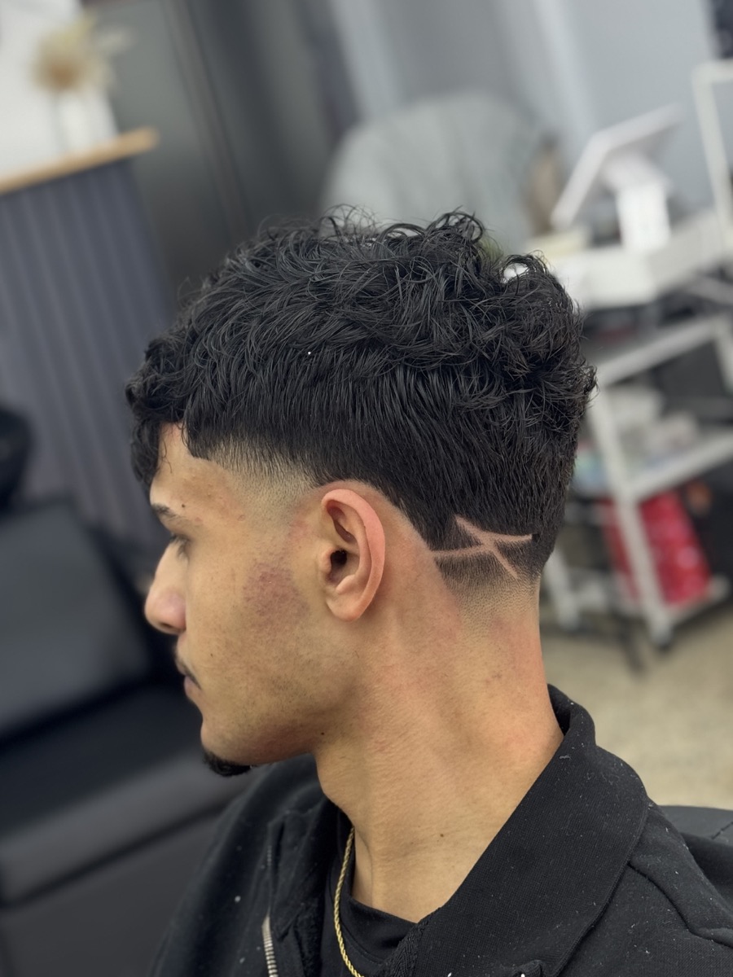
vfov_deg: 39.7
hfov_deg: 30.3
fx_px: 1355
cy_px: 488
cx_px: 366
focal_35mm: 48
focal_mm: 6.76
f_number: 1.78
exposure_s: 1/120
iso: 64
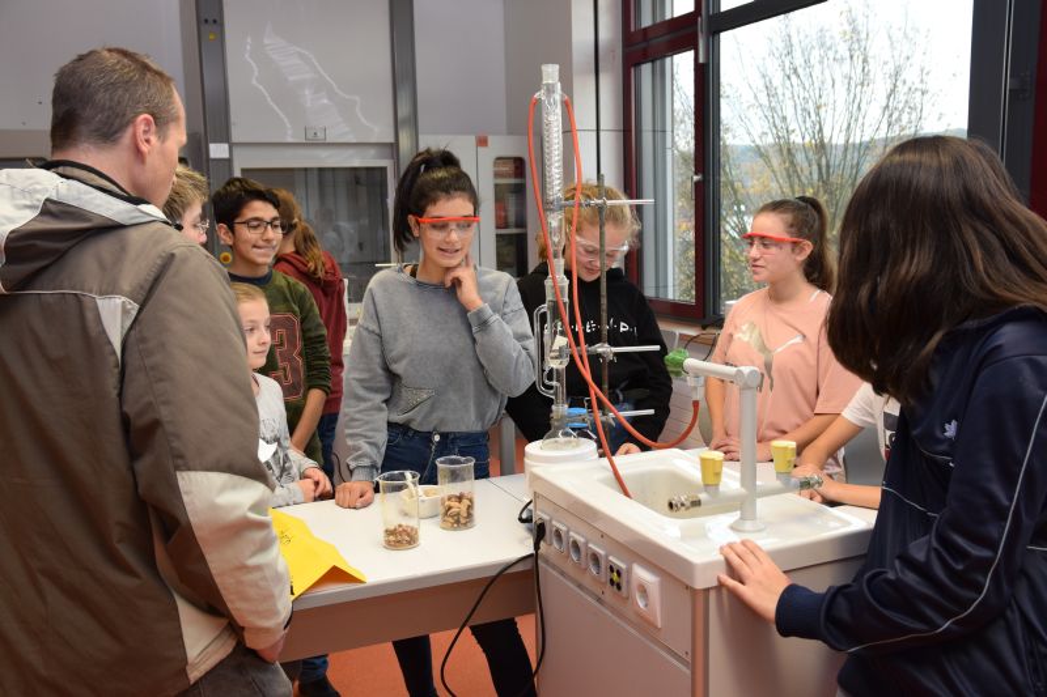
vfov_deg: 36.9
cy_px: 348
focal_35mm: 36
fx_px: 1047
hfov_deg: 53.1
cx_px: 524
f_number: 5.6
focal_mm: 24
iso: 800
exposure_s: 1/125
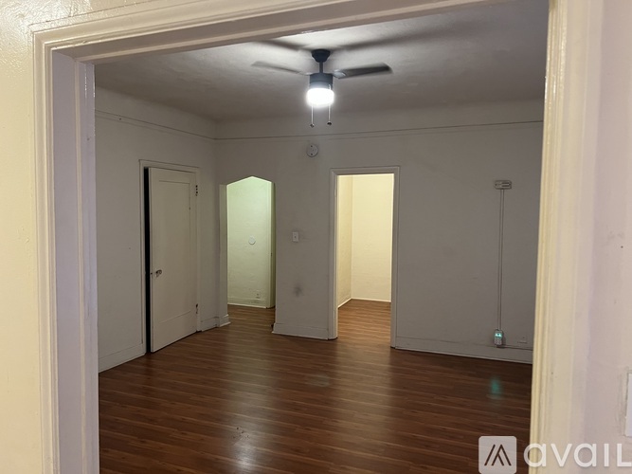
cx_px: 316
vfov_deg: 53.0
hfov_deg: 67.3
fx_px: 475
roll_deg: -0.1
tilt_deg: -2.2
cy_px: 237
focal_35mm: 26
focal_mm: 5.7
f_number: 1.5
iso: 250
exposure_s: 1/60
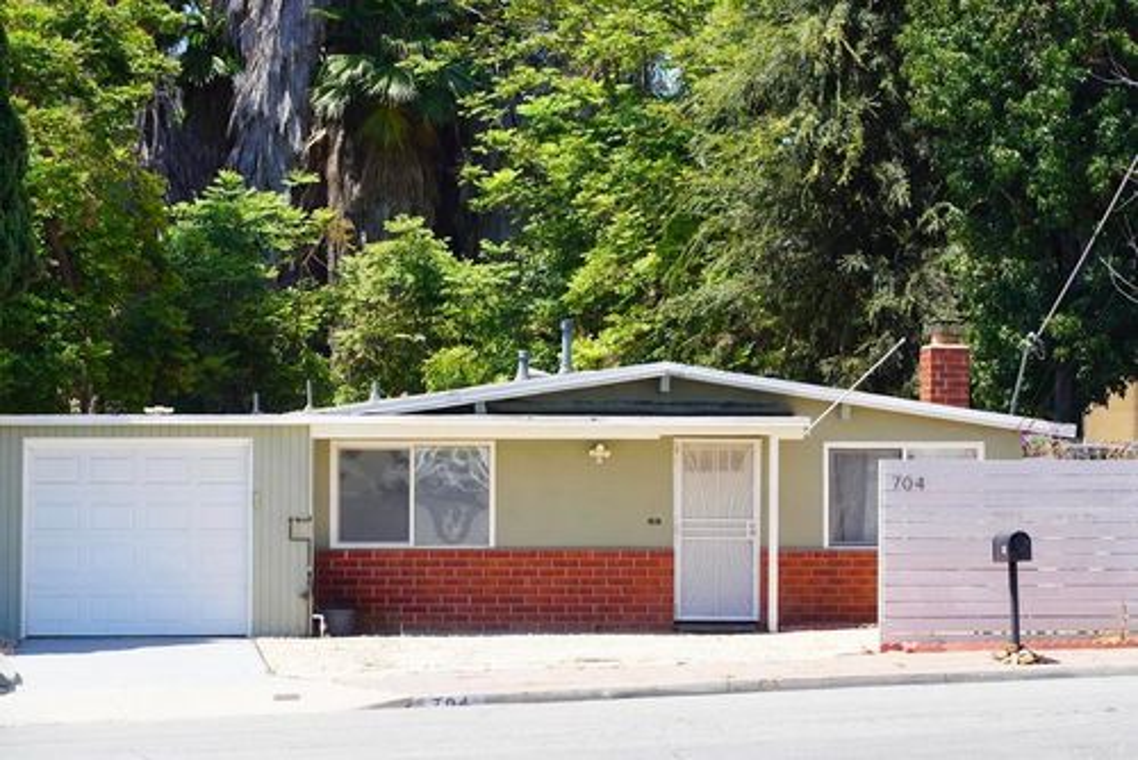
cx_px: 569
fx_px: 4033
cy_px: 380
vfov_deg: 10.8
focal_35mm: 128
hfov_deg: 16.1
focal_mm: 85
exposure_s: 1/200
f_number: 6.3
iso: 100
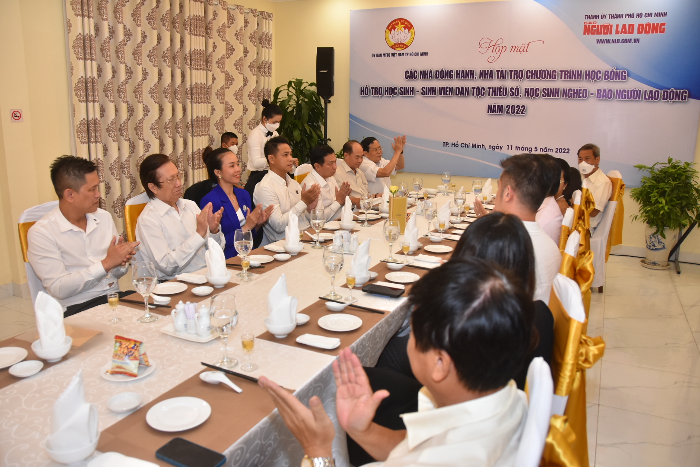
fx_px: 525
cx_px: 350
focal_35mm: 27
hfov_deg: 67.4
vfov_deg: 47.9
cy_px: 234
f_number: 4
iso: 800
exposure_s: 1/125
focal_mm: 18
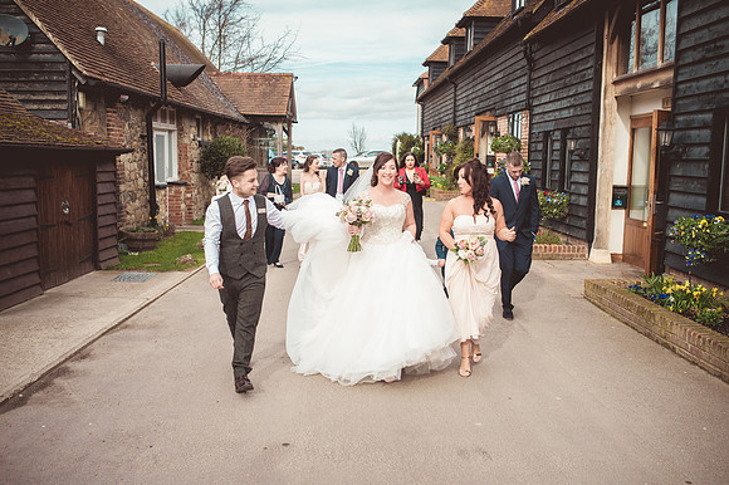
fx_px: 708
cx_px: 364
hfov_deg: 54.5
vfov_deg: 37.8
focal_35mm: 35
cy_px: 242
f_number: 3.2
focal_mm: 35
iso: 100
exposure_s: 1/400
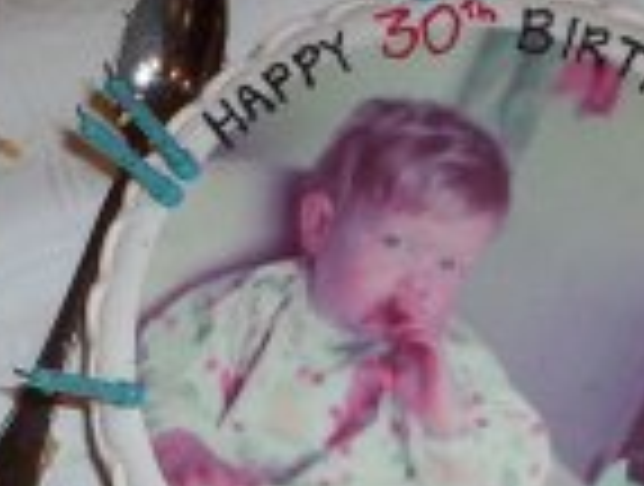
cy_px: 459
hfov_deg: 18.5
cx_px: 401
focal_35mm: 106
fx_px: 1977
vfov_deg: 13.9
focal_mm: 4.99
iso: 140
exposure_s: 1/60
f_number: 4.5
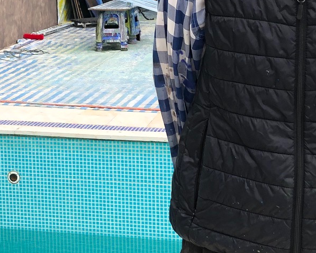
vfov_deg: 16.5
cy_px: 81
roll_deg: +1.8
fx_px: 870
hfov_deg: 20.4
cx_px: 74
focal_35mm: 93
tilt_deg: -9.4
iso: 20
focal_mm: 3.99
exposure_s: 1/216
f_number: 1.8
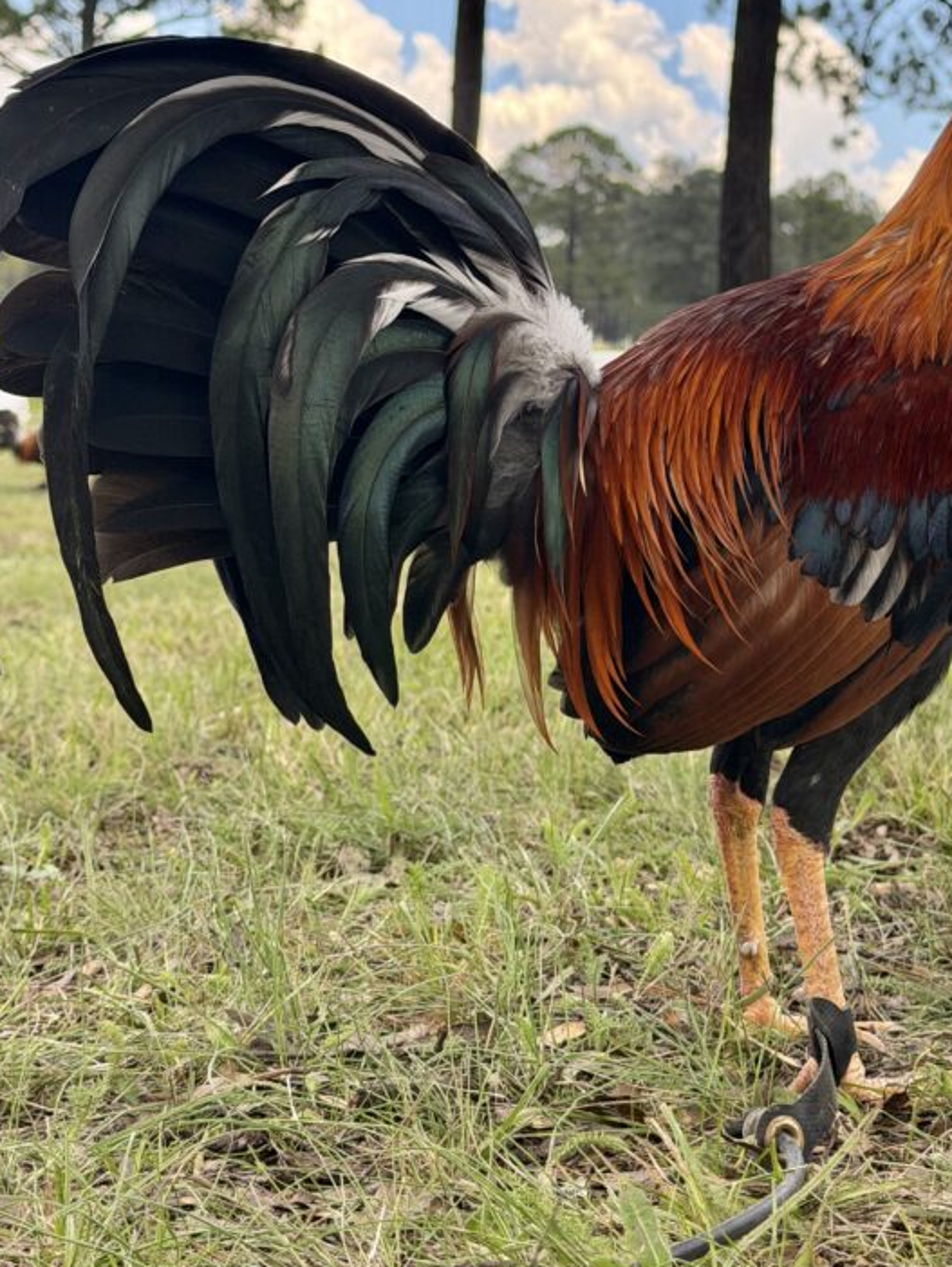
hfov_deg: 21.0
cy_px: 424
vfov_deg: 27.6
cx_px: 618
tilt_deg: -1.6
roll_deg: -3.6
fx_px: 2565
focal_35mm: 70
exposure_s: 1/1000
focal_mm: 6.76
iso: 100
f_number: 1.78
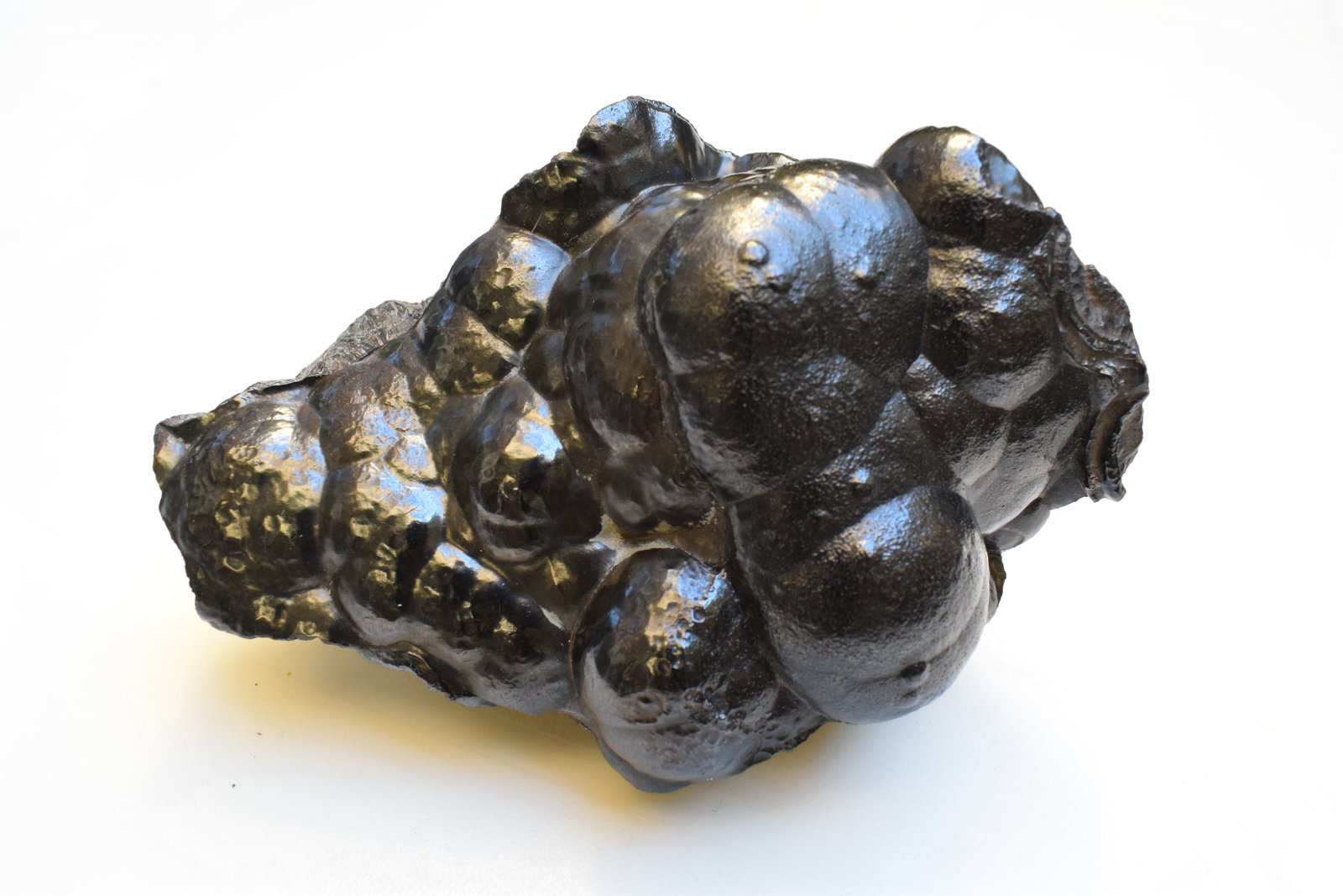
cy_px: 448
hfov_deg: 67.4
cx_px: 672
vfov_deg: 47.9
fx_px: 1007
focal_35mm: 27
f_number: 10
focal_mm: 18
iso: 2200
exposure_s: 1/30
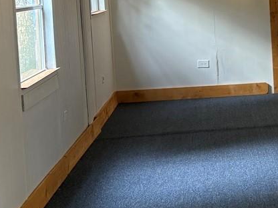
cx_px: 365
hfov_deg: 18.3
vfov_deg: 14.7
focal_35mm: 100
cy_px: 31
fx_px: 803
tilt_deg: -4.6
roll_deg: +2.3
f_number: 1.6
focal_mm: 5.96
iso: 80
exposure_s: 1/60
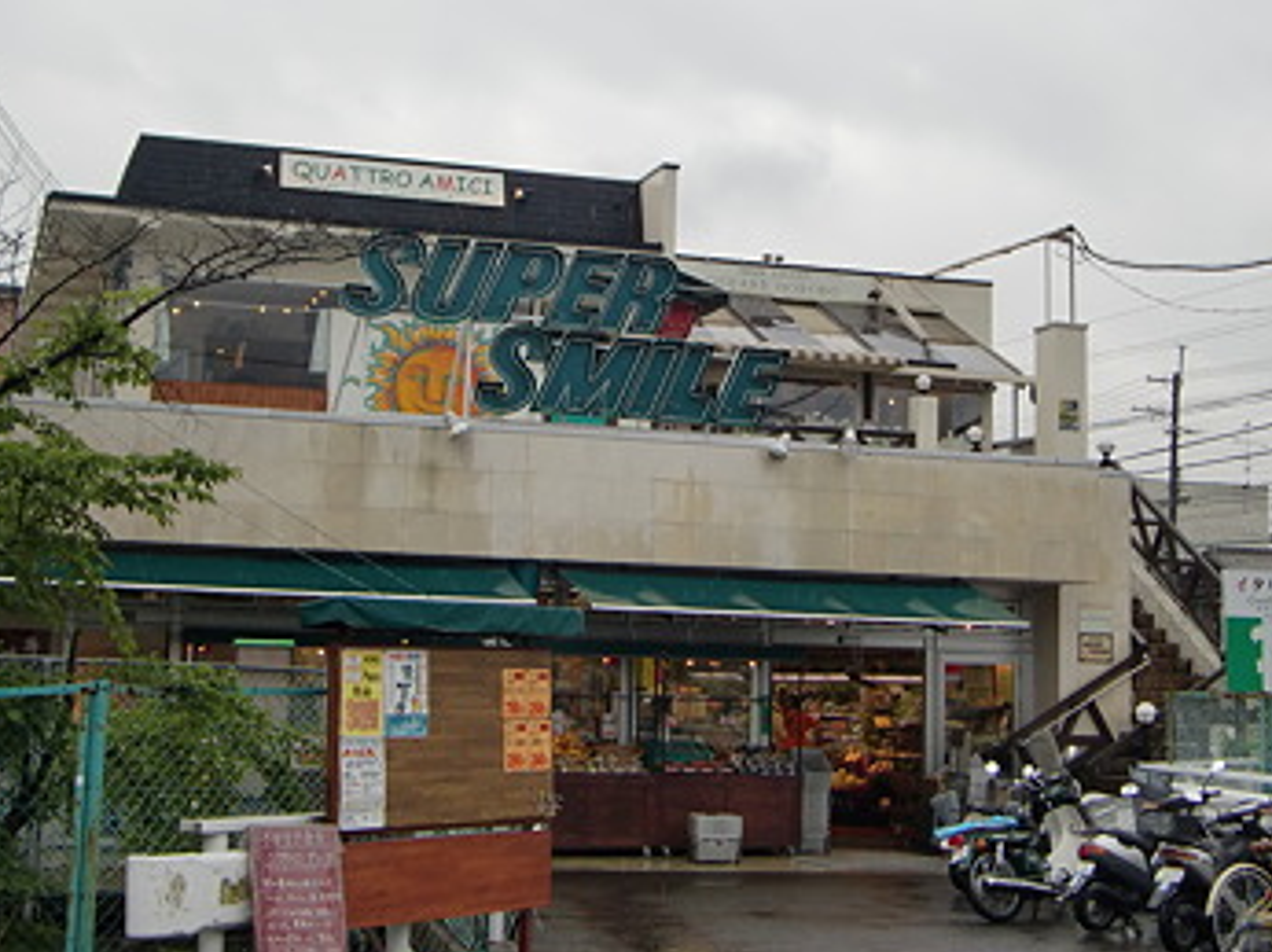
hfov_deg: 32.2
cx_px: 660
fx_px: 2203
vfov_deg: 24.3
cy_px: 349
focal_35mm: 60
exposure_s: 1/320
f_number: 3.3
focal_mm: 8.2
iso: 64
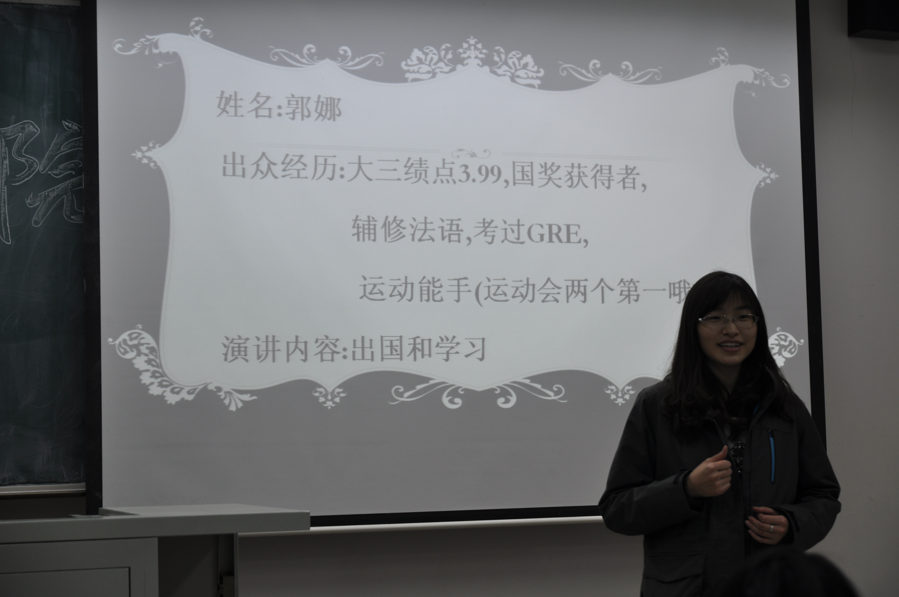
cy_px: 298
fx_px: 1871
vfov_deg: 18.1
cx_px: 450
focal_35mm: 75
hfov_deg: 27.0
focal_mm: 50
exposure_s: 1/50
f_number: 3.5
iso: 200
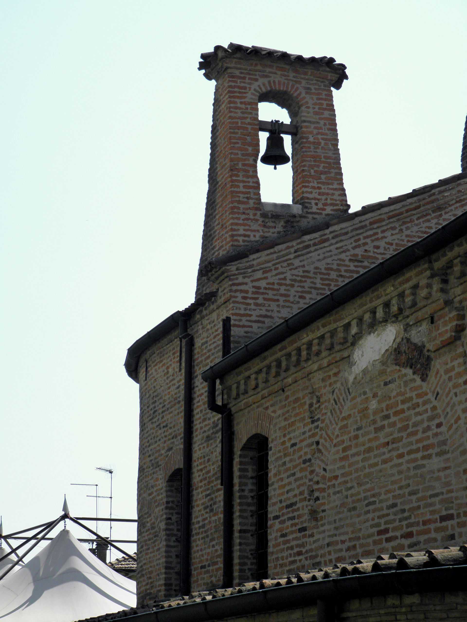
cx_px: 234
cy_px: 311
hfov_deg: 18.4
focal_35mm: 80
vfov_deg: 24.4
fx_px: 1439
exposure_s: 1/250
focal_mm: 14.3
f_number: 8.8
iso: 125
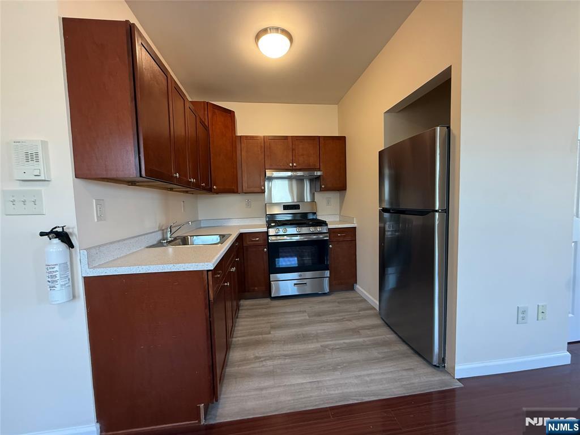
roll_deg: +2.2
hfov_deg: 102.1
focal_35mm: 14
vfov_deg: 85.7
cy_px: 218
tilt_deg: -3.9
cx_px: 290
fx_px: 235
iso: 250
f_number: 2.2
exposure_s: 1/60
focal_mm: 2.22
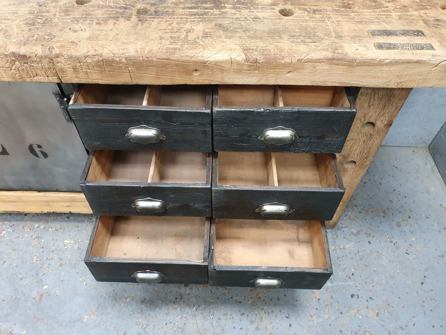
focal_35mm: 26
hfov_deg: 67.3
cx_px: 223
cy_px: 168
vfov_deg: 53.1
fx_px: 335
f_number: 2.4
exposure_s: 1/40
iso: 640
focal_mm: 4.32
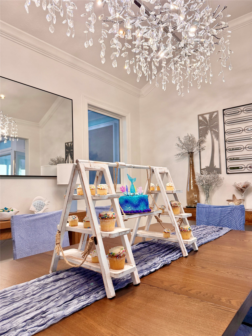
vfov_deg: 71.6
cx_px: 126
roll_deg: +1.1
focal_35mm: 24
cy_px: 168
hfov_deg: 56.8
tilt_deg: +4.1
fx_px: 233
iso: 160
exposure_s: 1/150
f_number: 1.78
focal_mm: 6.76
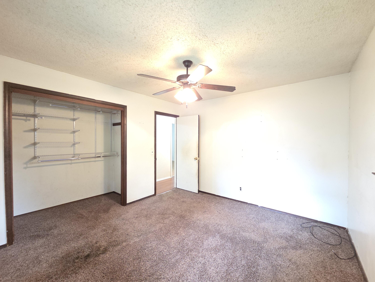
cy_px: 141
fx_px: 141
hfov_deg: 106.2
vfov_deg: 89.9
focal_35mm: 13
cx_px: 188
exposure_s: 1/30
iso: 1250
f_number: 2.2
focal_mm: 2.2
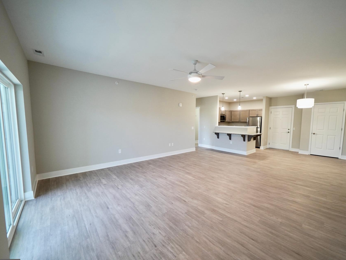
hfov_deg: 101.9
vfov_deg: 85.7
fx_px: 140
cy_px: 134
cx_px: 185
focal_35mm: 14
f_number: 4
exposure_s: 1/160
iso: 1250
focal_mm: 12
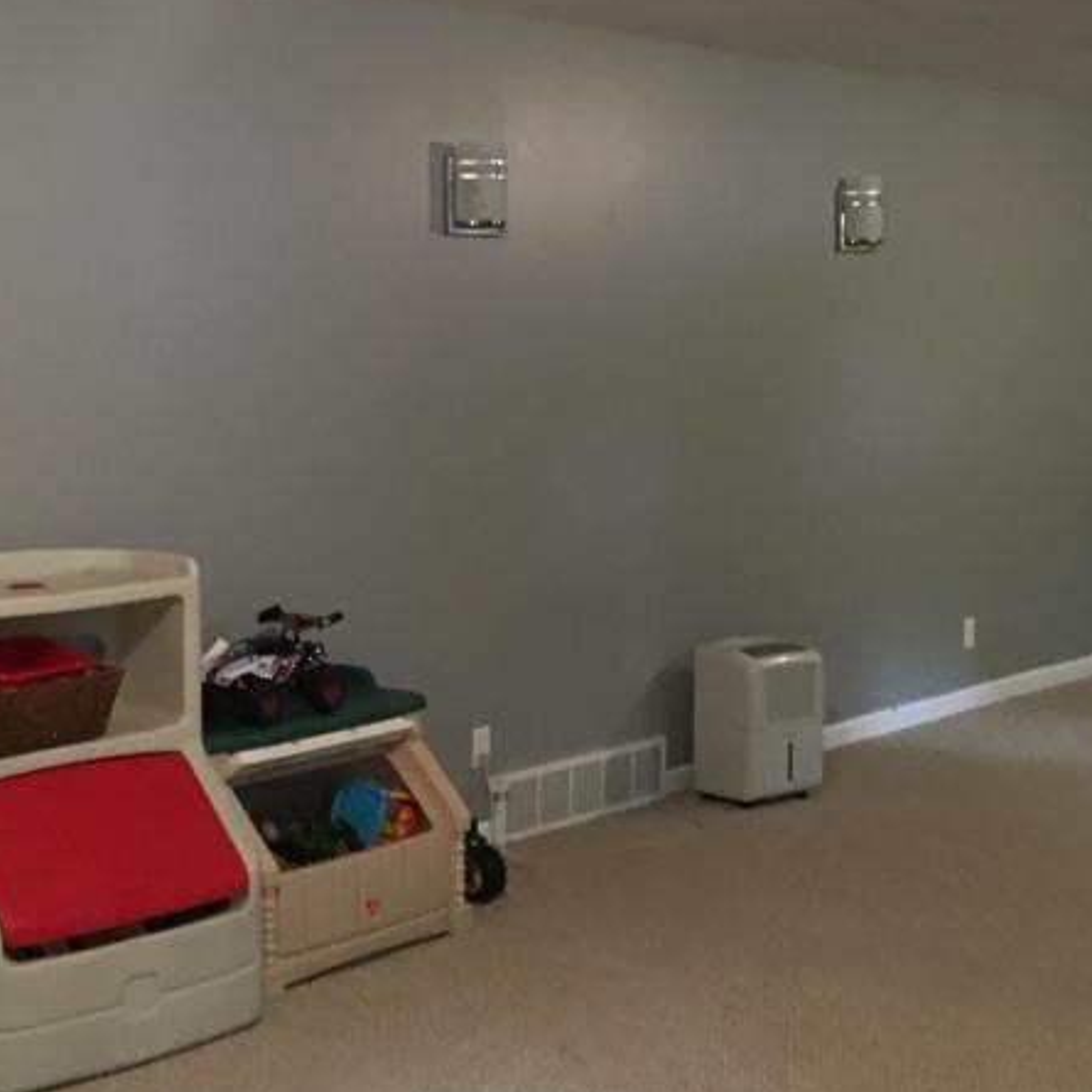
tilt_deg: -1.6
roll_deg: -0.4
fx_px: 2106
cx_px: 449
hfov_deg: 29.0
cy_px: 456
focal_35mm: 59
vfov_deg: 29.0
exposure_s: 1/15
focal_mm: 4.15
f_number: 2.2
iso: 200
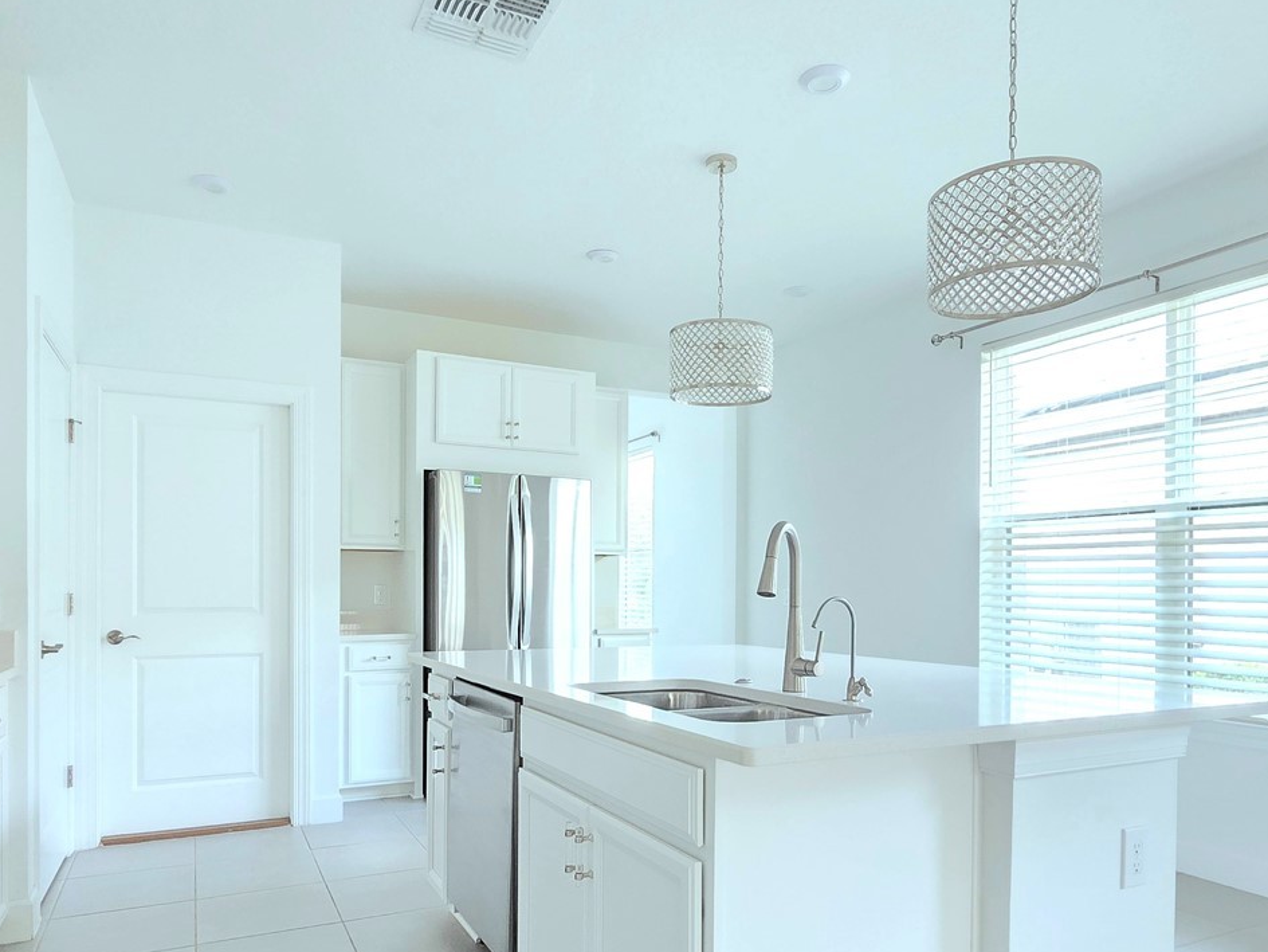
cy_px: 596
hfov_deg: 76.4
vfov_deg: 60.3
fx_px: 806
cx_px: 623
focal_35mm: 22
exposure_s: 1/60.2
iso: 400
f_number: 2.2
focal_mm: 2.2
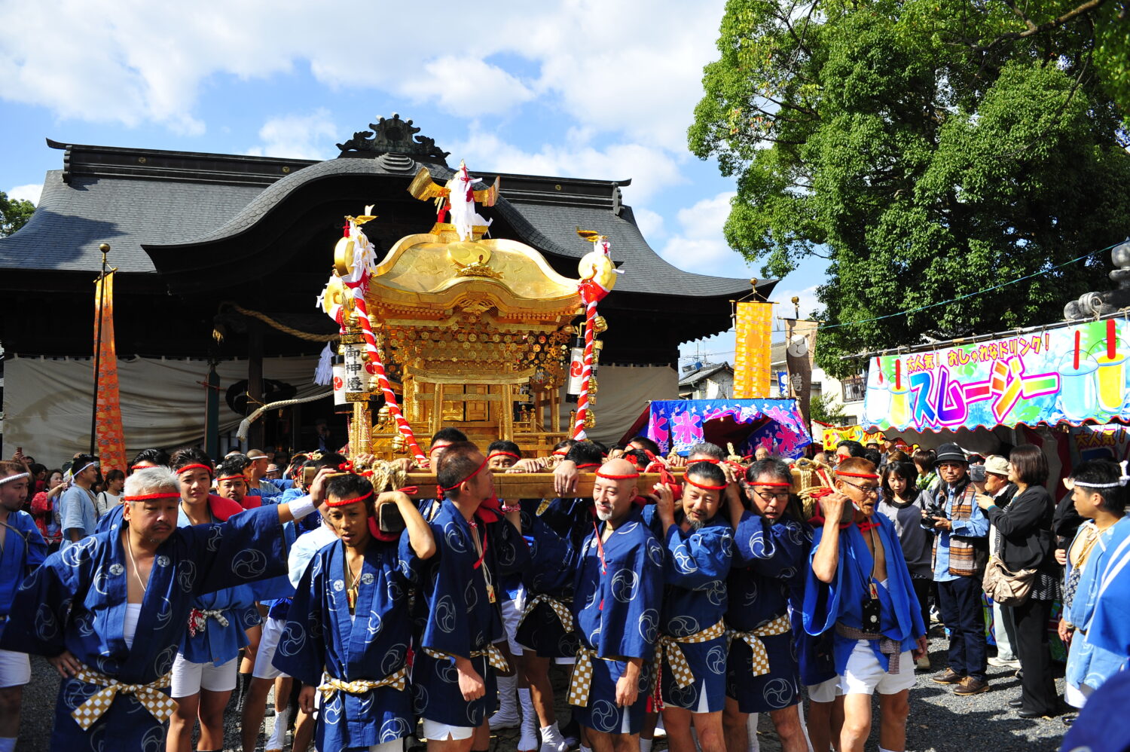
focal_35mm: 28
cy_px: 376
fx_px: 878
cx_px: 565
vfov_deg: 46.3
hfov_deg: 65.5
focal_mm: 28
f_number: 4
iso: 250
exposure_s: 1/1250
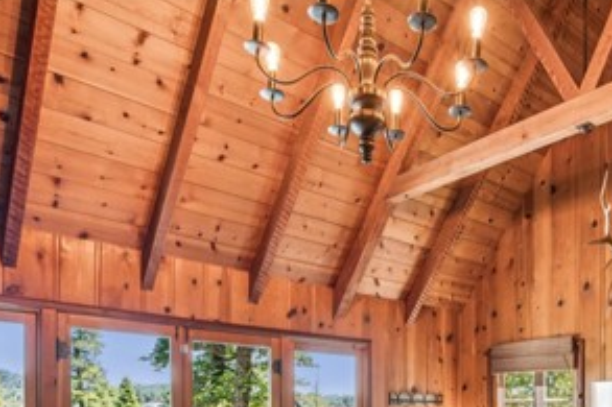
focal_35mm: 35
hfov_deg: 52.8
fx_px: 598
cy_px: 436
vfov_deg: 33.3
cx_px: 422
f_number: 13
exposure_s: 1/2.5
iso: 100
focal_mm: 16.1
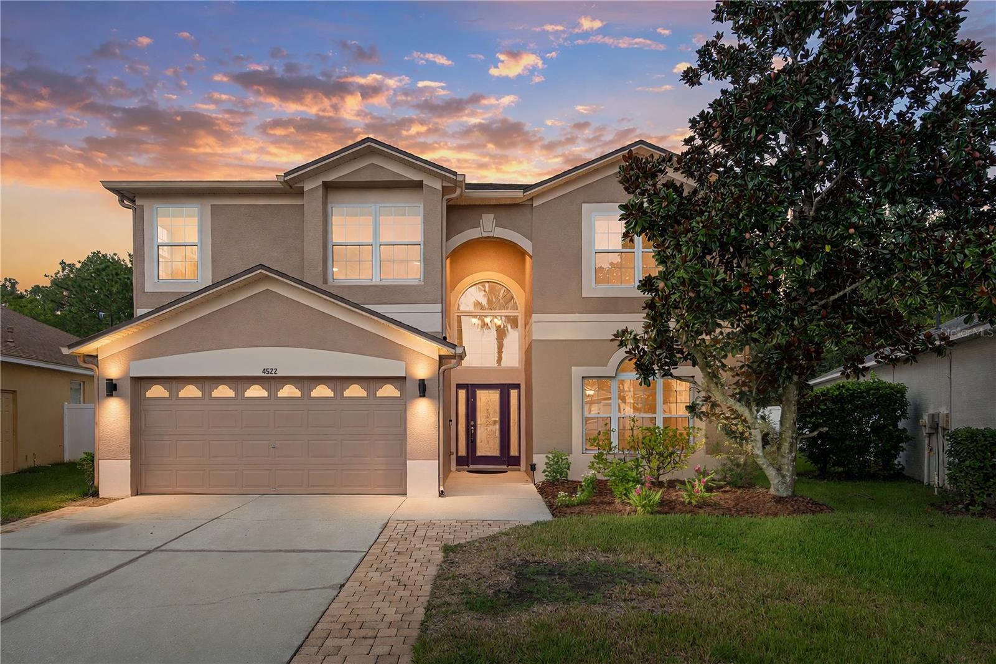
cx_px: 498
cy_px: 332
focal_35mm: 20
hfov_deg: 84.0
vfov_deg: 61.9
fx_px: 553
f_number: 9
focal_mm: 20
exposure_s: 1/125
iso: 320
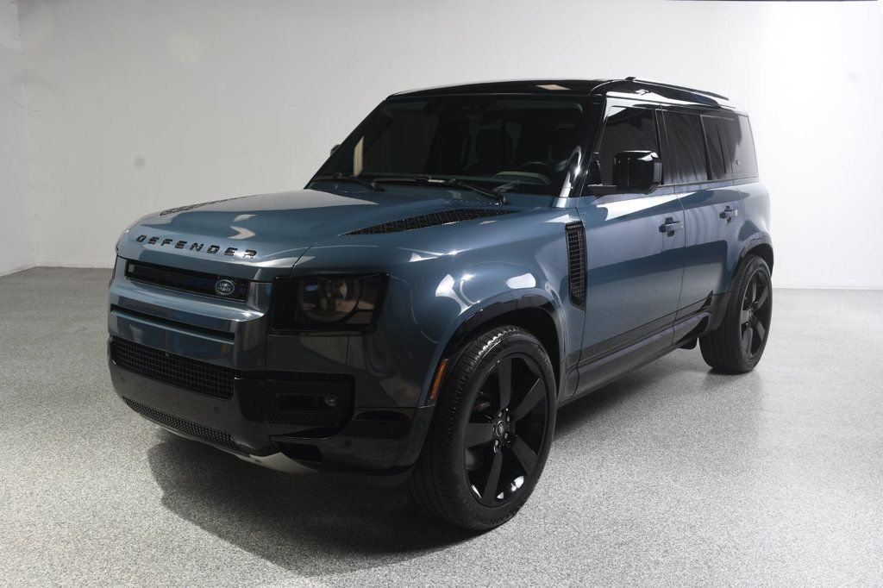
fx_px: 834
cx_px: 442
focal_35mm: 34
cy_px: 294
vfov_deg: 38.9
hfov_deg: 55.8
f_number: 9
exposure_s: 1/160
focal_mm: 23
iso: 100
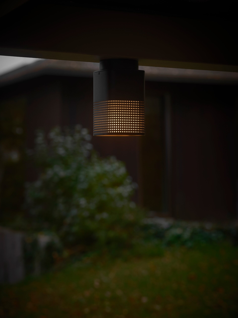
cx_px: 119
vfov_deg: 22.5
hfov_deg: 17.0
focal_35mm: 87
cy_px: 159
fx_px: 798
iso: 100
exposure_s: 1/13
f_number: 5.6
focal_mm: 110
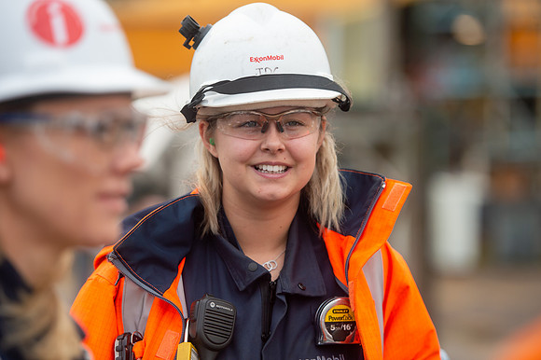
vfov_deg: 10.1
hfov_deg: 15.2
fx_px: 2028
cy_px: 180
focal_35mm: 135
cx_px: 270
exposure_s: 1/640
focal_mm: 135
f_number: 2.8
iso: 125
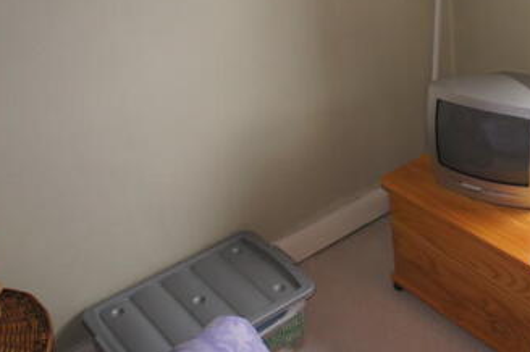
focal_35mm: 54
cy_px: 58
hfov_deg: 34.7
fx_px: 794
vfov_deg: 24.5
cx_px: 485
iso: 200
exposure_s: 1/100
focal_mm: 18
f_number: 4.5
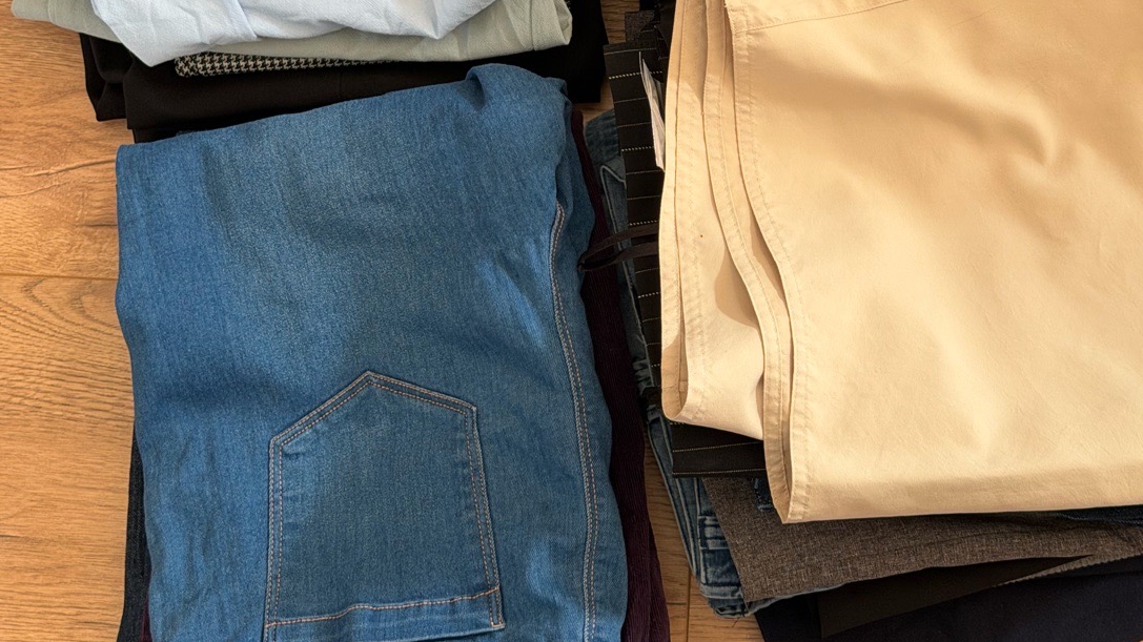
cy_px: -78
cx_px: 629
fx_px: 2333
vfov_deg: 15.2
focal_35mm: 77
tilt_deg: -72.2
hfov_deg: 27.5
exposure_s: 1/66
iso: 100
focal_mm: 6.76
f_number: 1.78
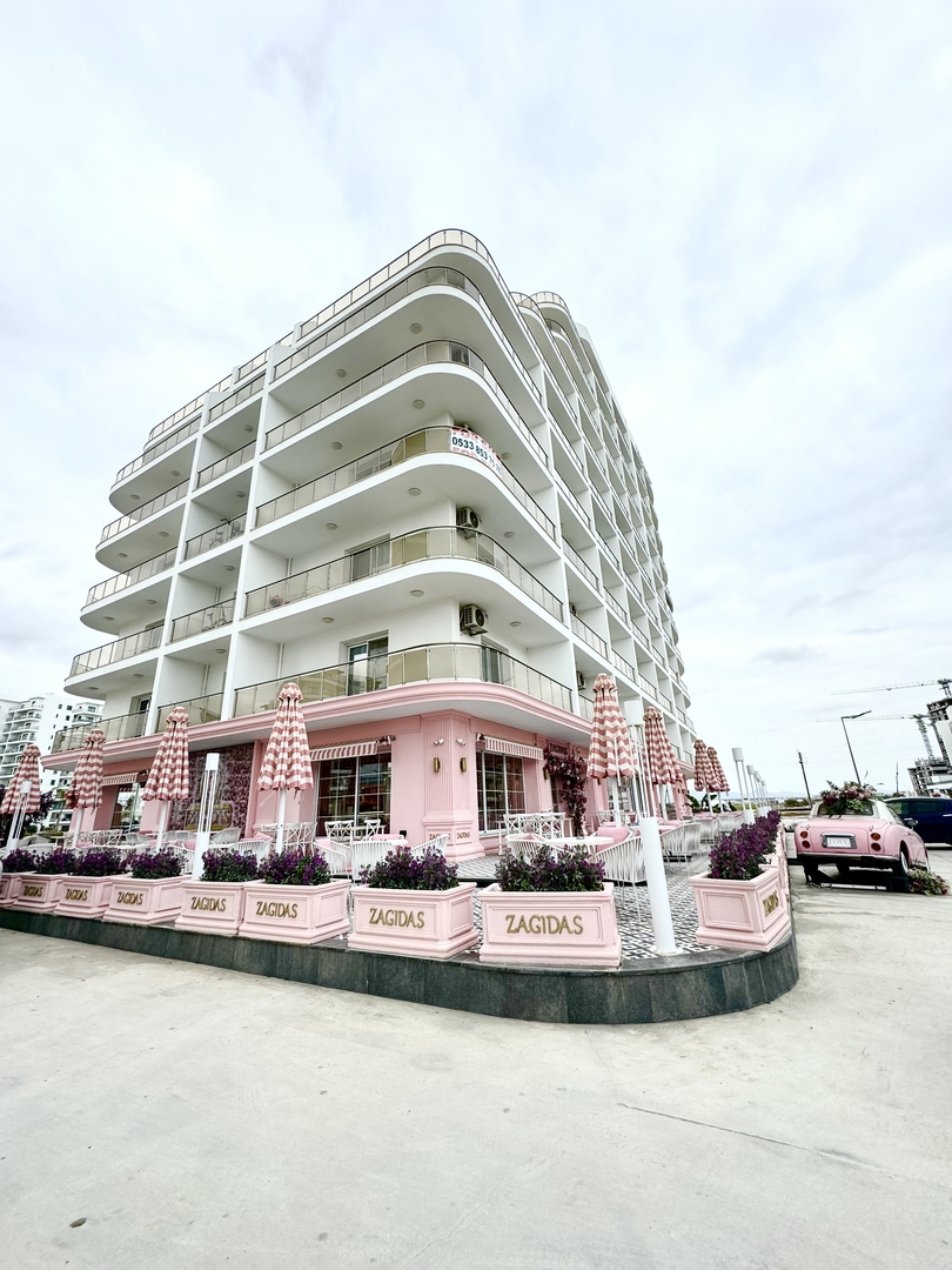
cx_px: 476
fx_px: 513
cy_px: 635
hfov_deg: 85.7
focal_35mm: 14
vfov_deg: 102.1
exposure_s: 1/749
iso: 40
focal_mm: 2.22
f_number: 2.2
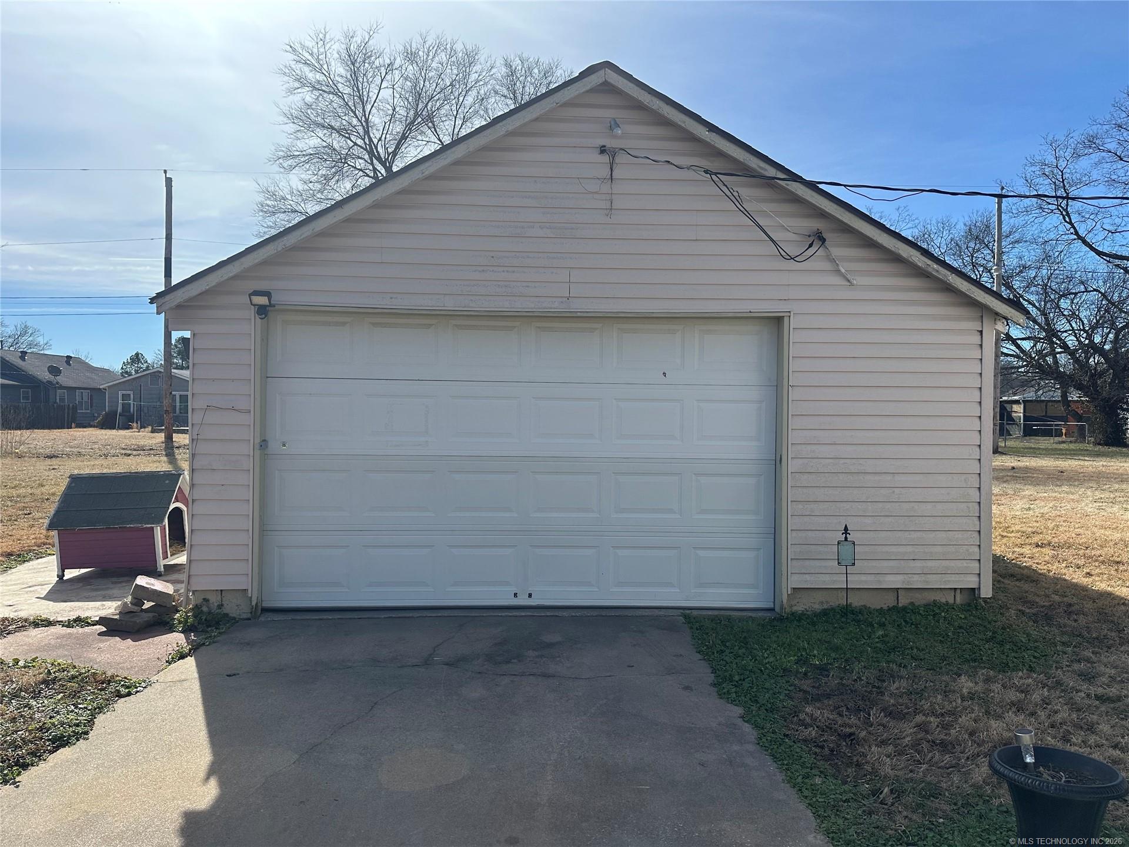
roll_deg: +0.5
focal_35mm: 24
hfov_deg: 71.6
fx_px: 783
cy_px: 424
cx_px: 564
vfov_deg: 56.8
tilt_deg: -1.2
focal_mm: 6.86
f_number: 1.78
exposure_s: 1/4348
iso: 80
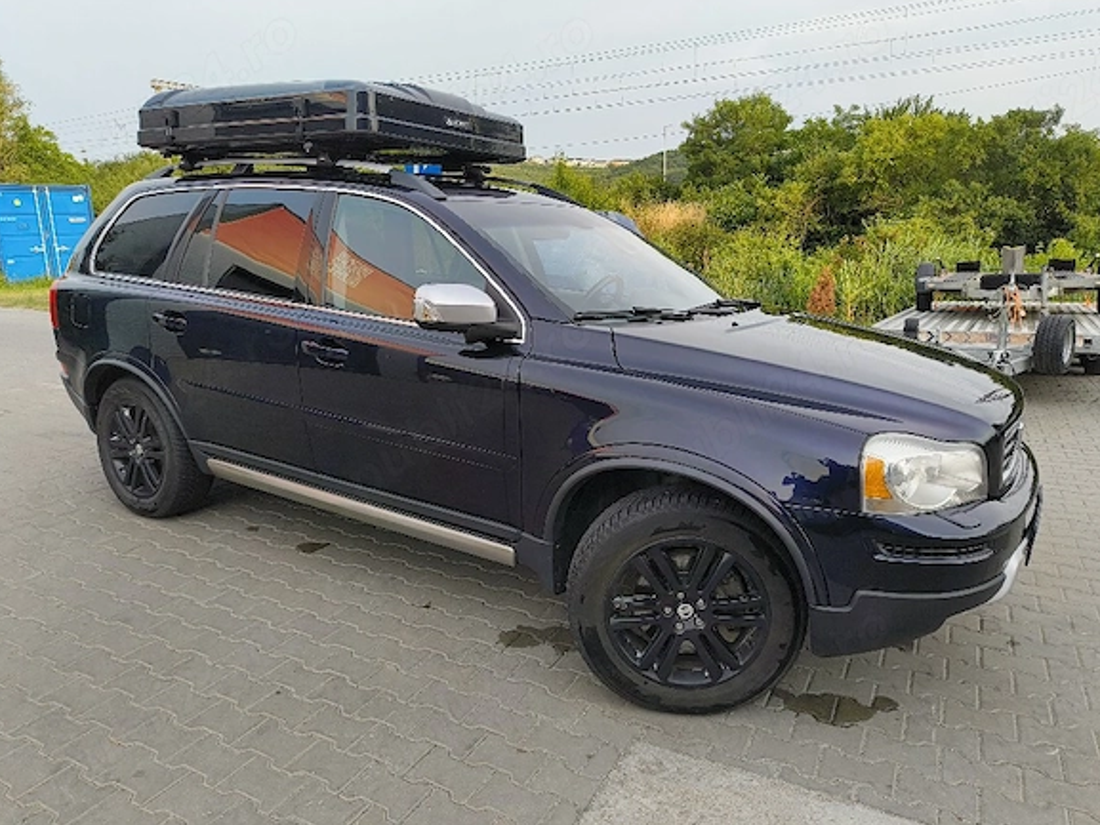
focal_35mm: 25
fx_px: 795
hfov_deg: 69.4
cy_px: 417
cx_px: 545
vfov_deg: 54.9
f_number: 1.87
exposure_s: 1/769
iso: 100
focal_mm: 5.56
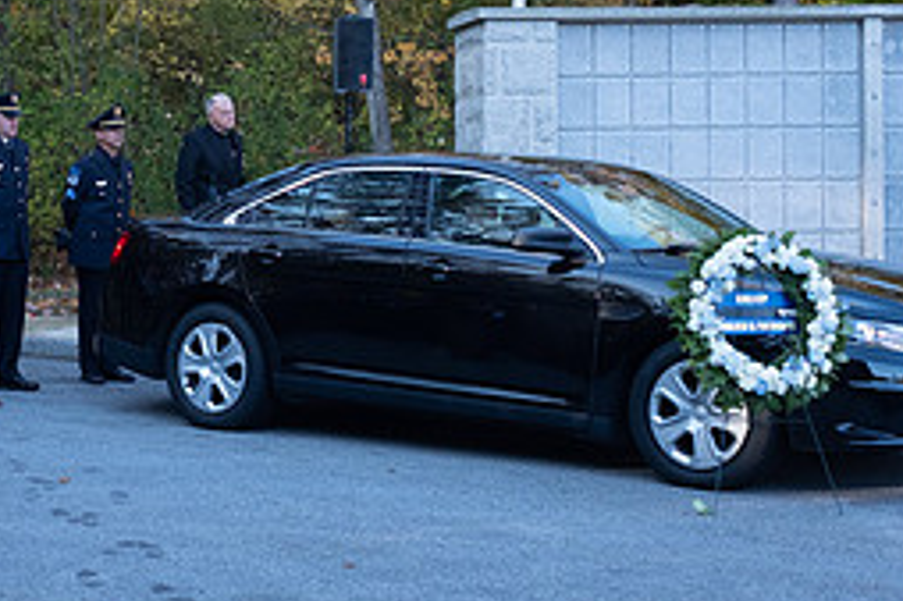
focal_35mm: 80
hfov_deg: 24.7
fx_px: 2005
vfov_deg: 17.0
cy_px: 176
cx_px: 117
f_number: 2.8
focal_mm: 23
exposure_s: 1/640
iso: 800
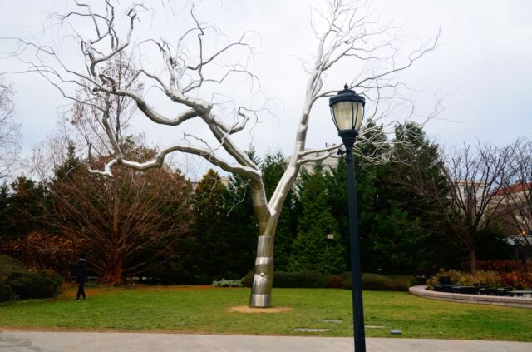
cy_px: 176
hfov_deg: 57.4
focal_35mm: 33
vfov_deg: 39.7
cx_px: 266
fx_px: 486
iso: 800
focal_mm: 22
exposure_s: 1/800
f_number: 3.8
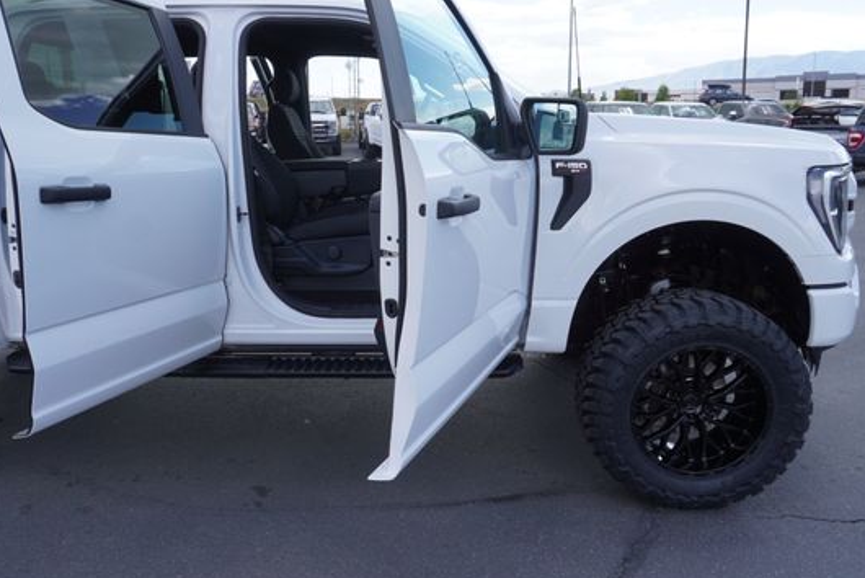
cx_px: 384
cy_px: 243
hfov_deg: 63.4
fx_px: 697
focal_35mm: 29
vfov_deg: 44.9
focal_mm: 16
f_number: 6.3
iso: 100
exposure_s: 1/160
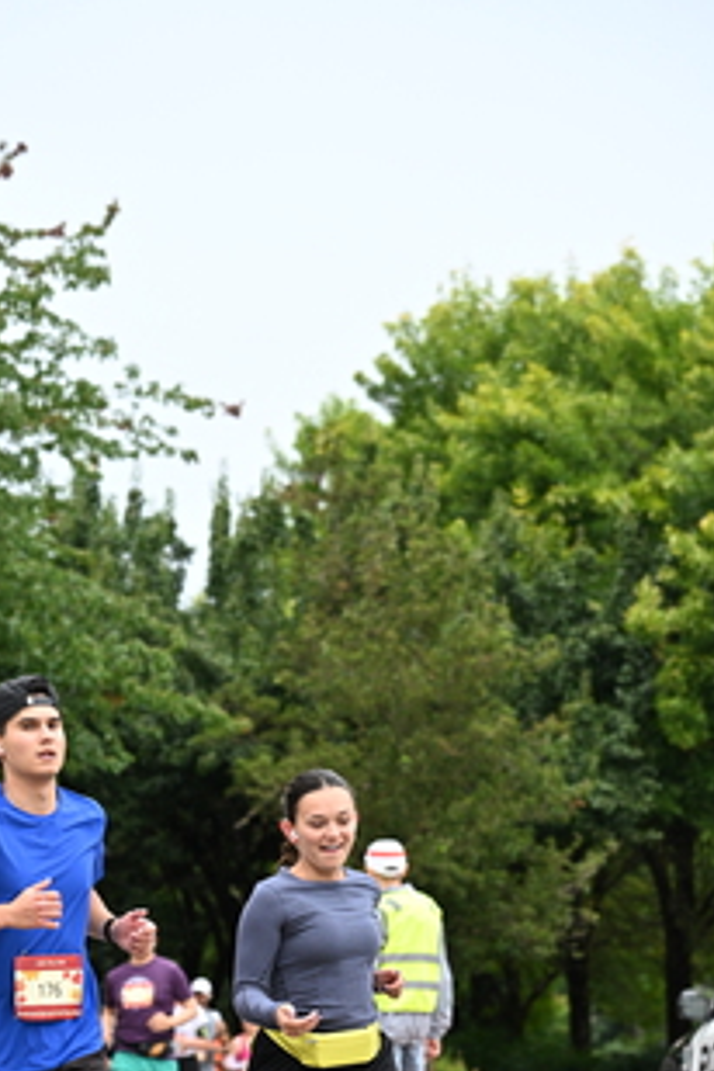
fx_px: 4403
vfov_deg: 13.8
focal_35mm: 148
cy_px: 936
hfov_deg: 9.3
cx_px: 199
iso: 1600
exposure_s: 1/800
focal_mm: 83
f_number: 4
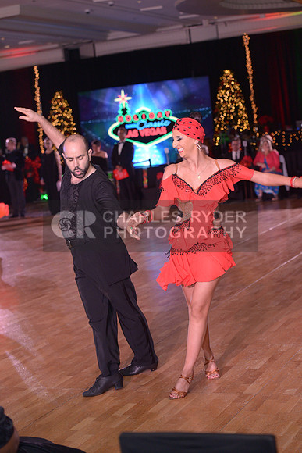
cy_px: 226
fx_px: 880
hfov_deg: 19.5
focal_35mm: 70
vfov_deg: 28.8
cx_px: 151
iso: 1250
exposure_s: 1/200
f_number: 5
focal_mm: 70
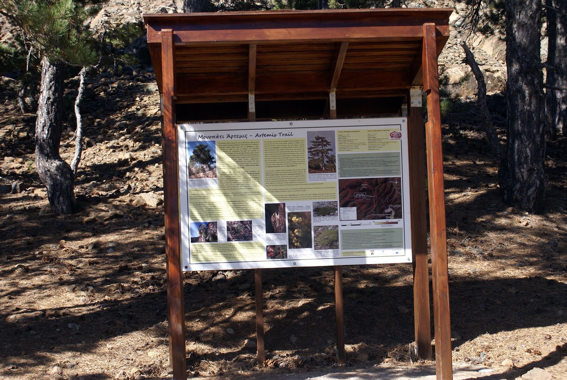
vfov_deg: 25.8
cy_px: 190
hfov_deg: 37.8
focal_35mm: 52
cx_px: 284
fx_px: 828
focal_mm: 35
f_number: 5.6
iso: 100
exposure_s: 1/200
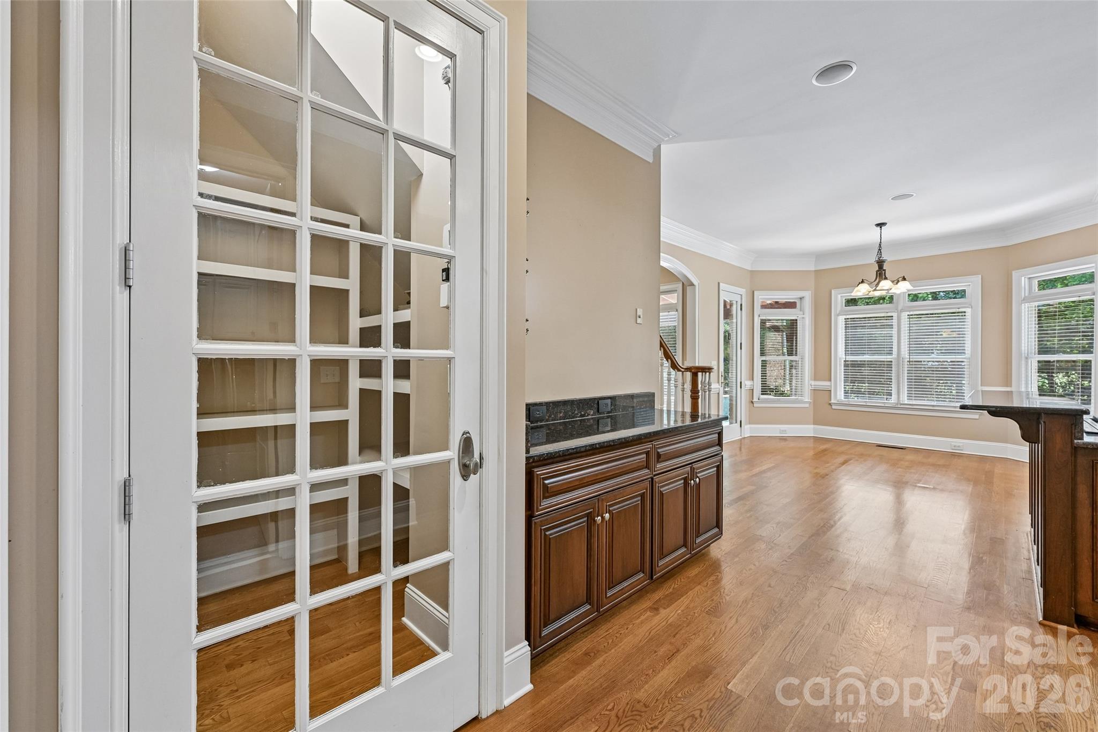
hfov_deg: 104.3
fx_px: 427
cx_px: 549
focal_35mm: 14
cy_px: 366
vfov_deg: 81.2
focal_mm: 14
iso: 400
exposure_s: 1/10
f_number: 8
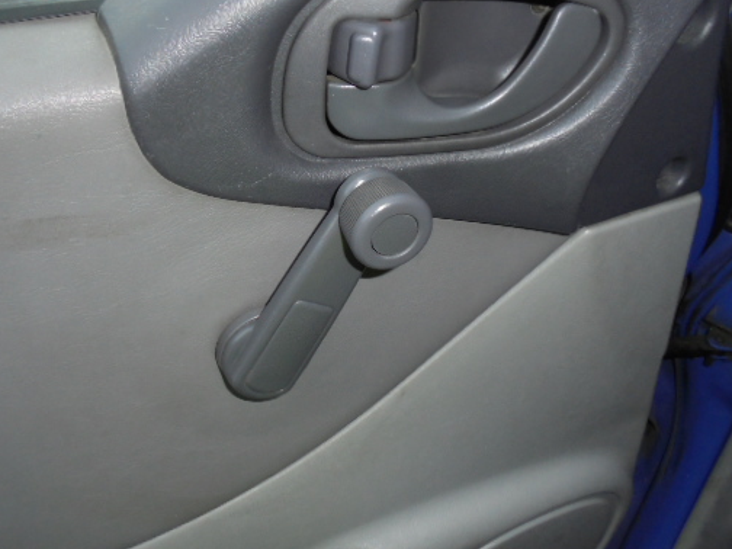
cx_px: 338
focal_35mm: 33
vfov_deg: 42.7
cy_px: 212
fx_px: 698
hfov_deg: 55.3
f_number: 3.5
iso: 200
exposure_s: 1/30
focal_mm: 4.6
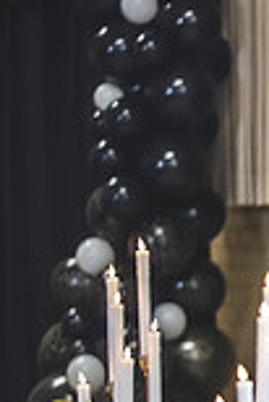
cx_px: 710
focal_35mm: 384
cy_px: 359
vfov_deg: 5.4
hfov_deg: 3.5
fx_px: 4294
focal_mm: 102
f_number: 2.8
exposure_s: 1/250
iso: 1600
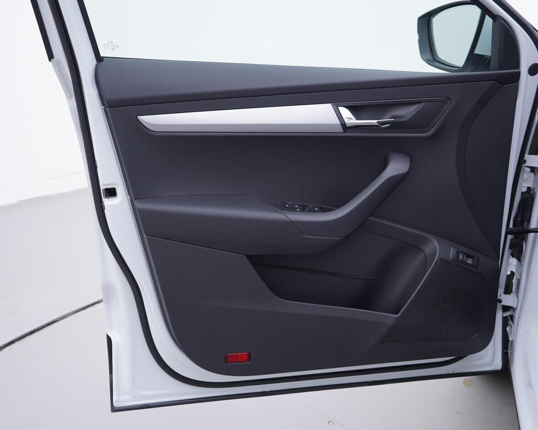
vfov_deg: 36.5
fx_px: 653
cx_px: 284
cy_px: 216
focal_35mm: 41
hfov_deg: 44.8
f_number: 3.2
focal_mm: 24
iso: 125
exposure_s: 1/50
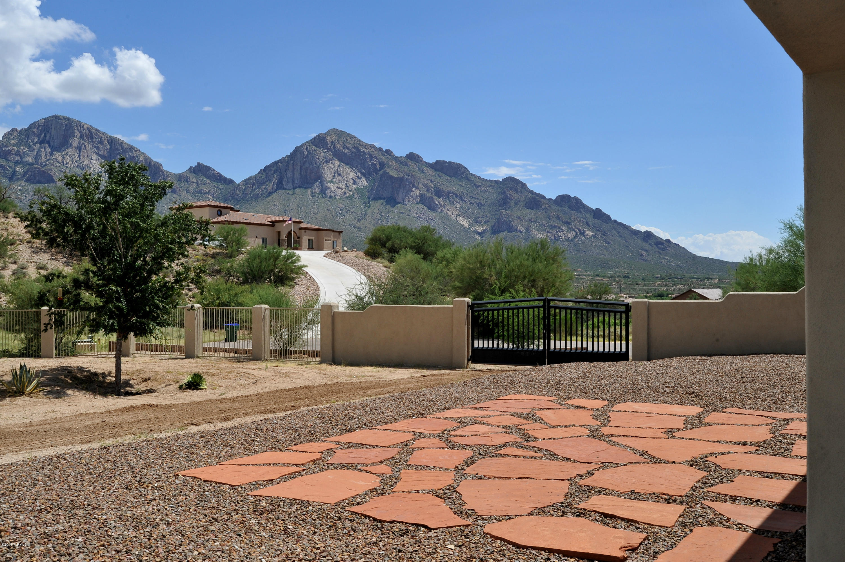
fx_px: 821
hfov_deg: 54.5
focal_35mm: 35
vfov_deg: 37.8
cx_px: 422
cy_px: 281
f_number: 14
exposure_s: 1/320
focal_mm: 35
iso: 320
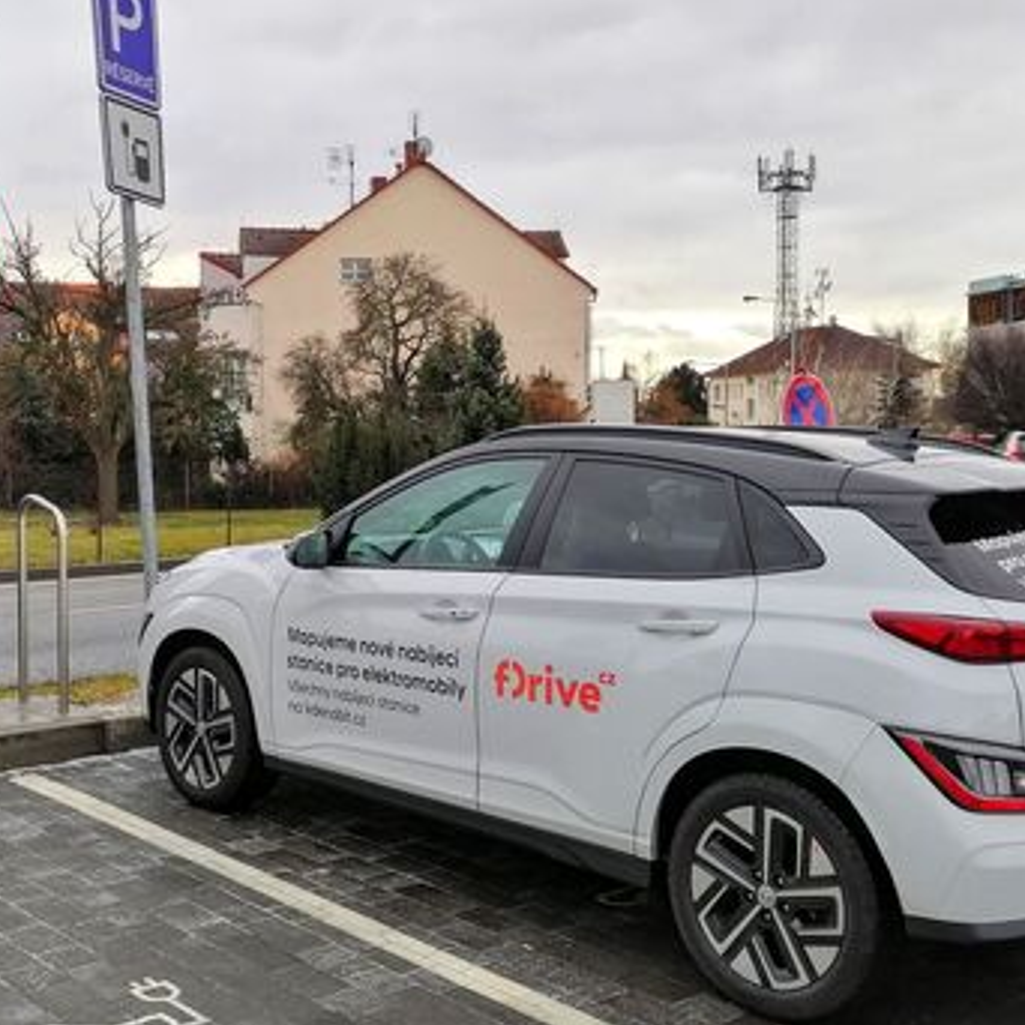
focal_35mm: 47
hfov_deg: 35.8
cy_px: 483
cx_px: 372
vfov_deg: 36.0
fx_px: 1575
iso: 50
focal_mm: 5.3
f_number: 1.8
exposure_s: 1/191
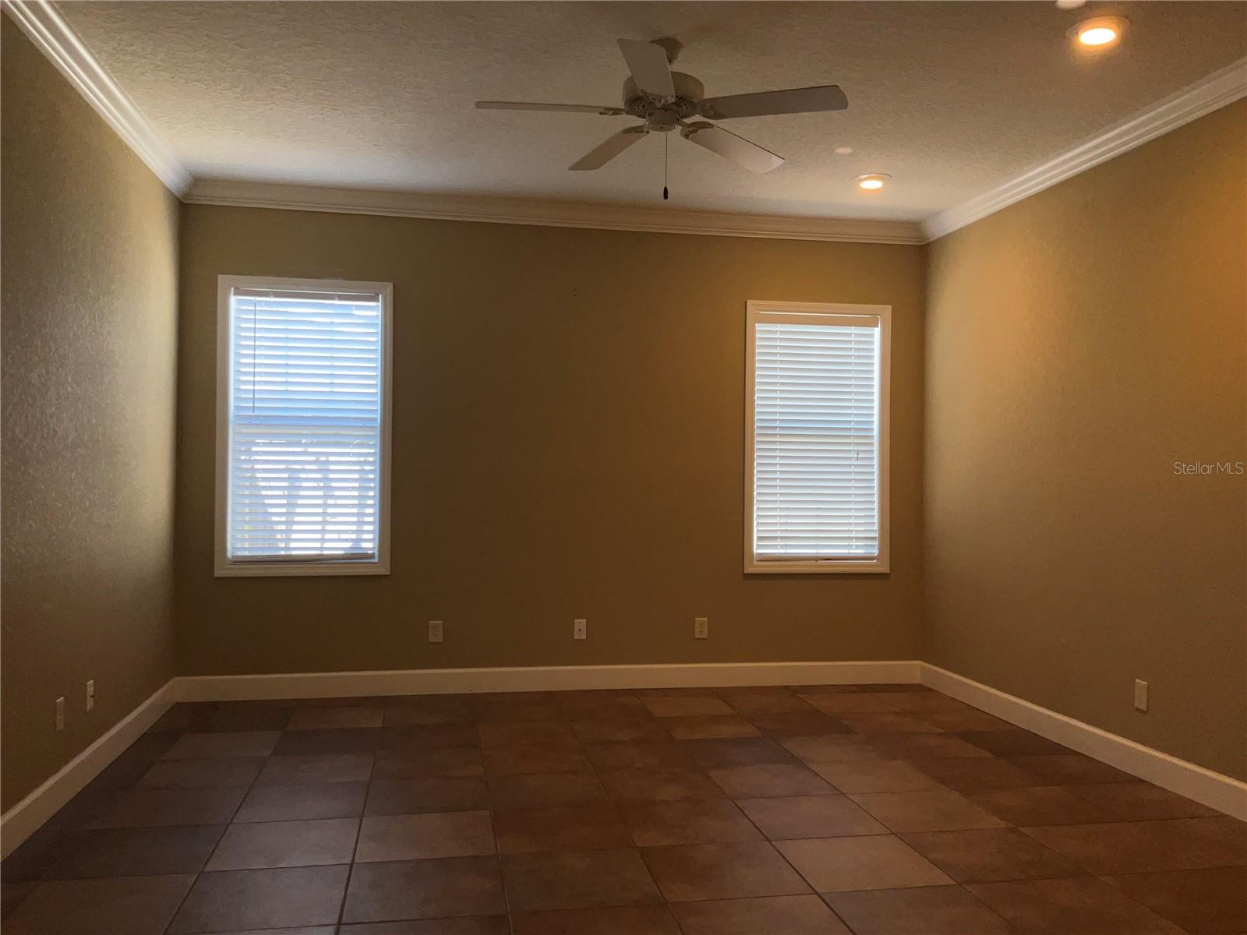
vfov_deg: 48.2
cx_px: 624
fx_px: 1045
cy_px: 468
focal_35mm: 29
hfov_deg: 61.7
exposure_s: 1/70
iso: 16
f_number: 1.8
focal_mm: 3
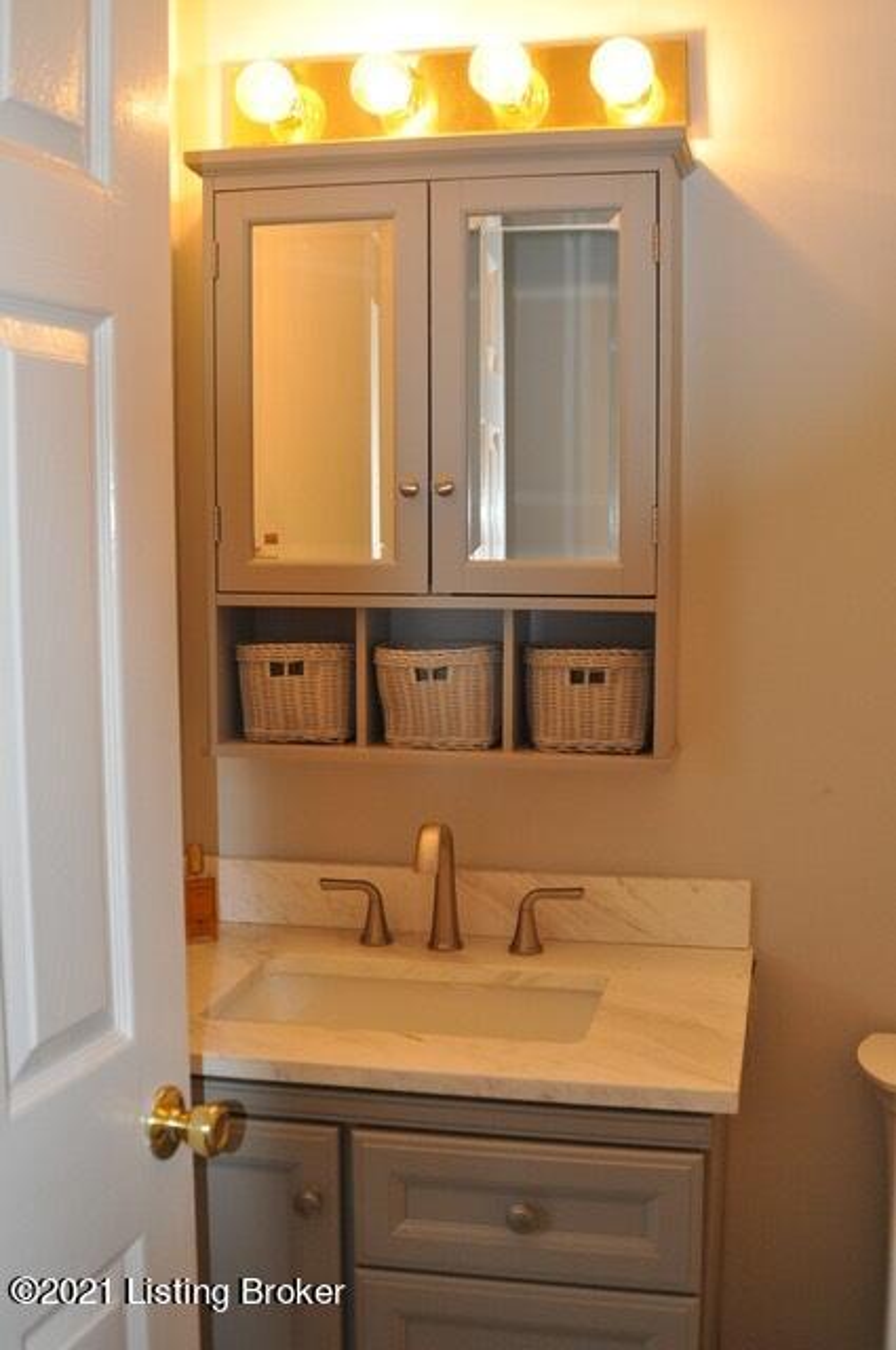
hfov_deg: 31.8
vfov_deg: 46.5
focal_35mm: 42
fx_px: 1572
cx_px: 448
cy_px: 675
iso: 800
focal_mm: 28
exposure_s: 1/60
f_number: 3.5
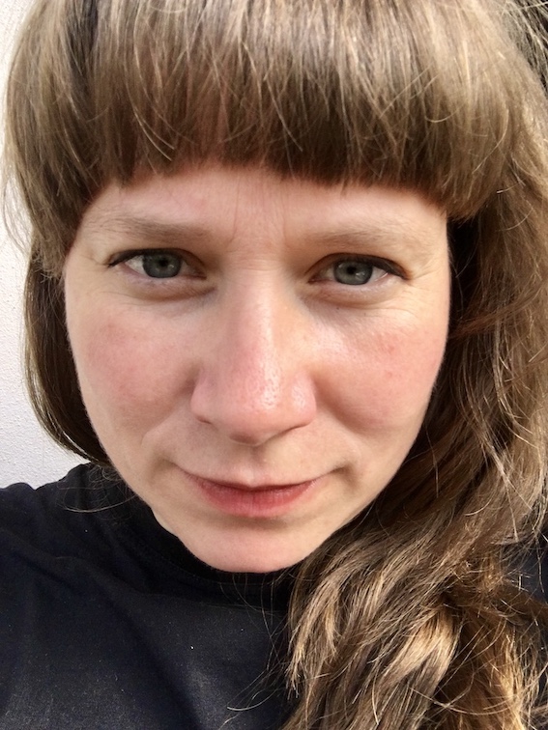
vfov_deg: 58.4
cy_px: 365
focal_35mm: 31
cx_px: 274
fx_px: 654
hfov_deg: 45.4
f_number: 2.2
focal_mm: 2.65
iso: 32
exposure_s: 1/276
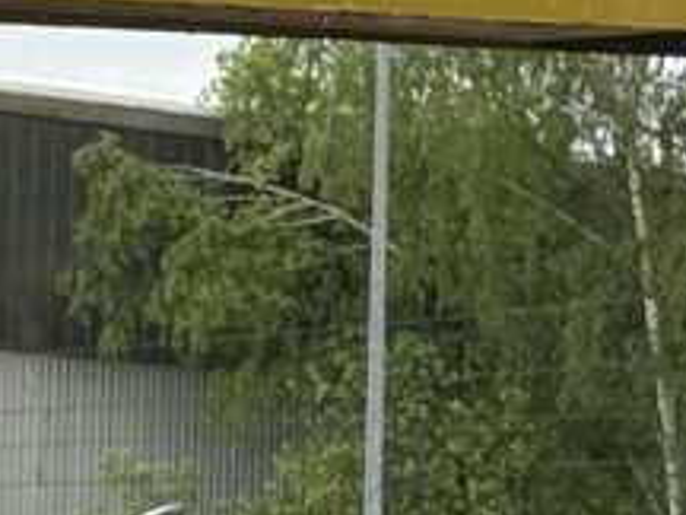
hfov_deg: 5.6
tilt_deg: +4.1
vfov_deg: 4.2
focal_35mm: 356
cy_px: 652
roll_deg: -1.9
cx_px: 683
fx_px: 7055
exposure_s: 1/646
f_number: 1.78
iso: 80
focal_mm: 6.76
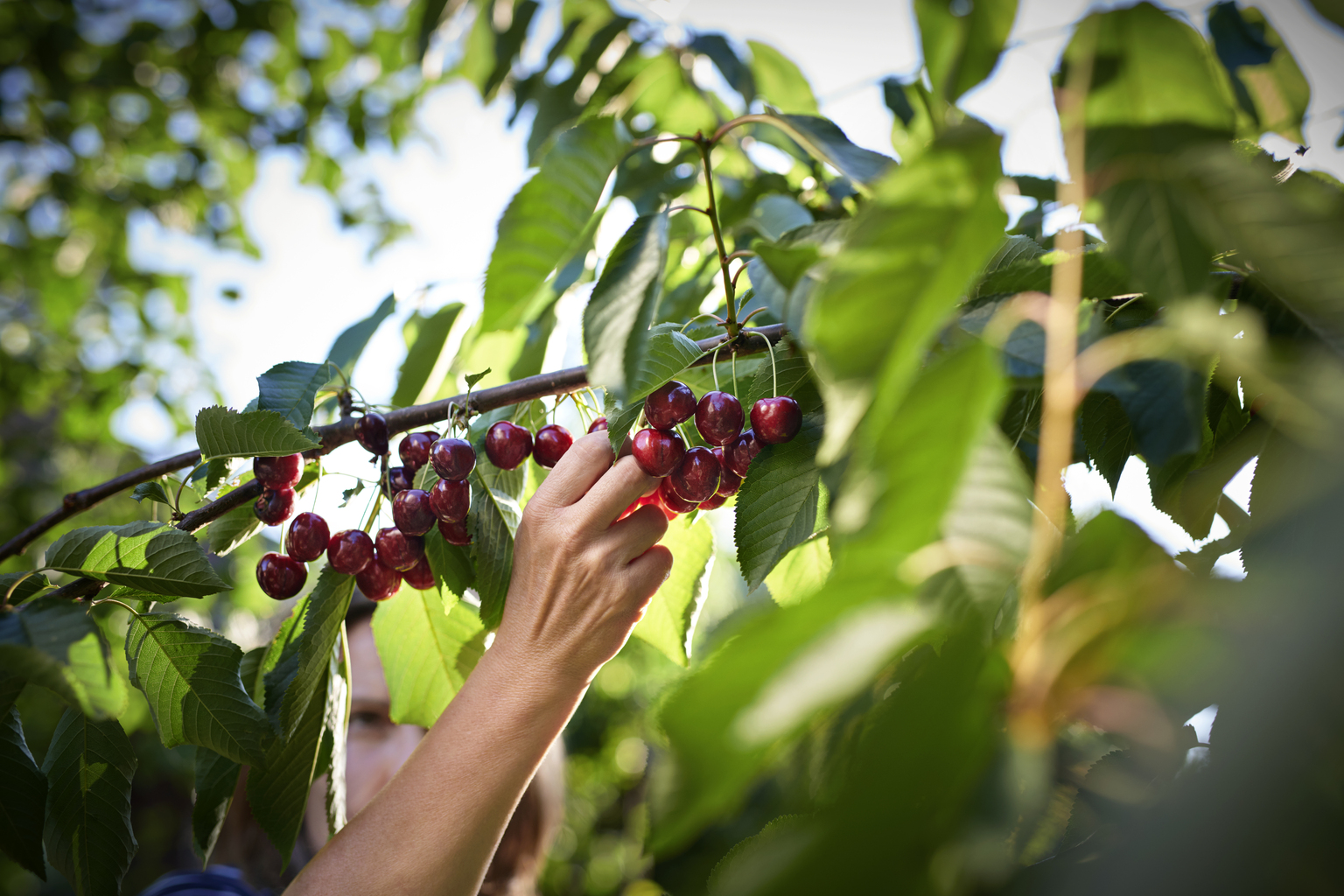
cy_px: 448
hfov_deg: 39.6
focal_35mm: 50
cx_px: 672
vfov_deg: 27.0
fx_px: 1867
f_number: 2.8
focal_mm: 50
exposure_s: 1/640
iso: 320
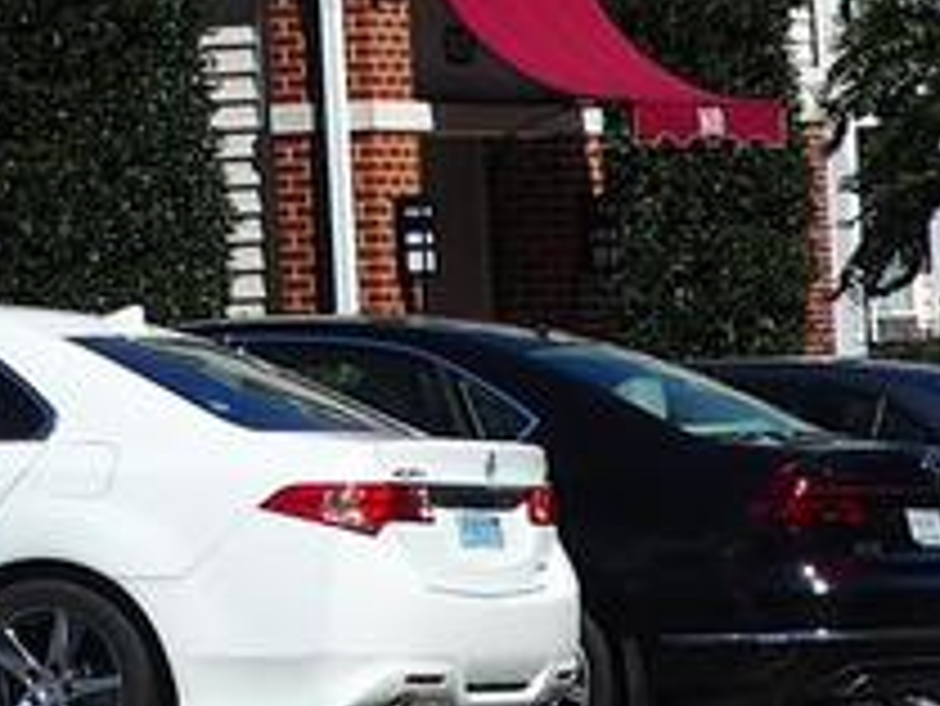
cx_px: -850
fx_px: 6738
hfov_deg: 7.7
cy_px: -859
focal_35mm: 248
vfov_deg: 5.8
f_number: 11
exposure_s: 1/400
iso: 200
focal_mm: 18
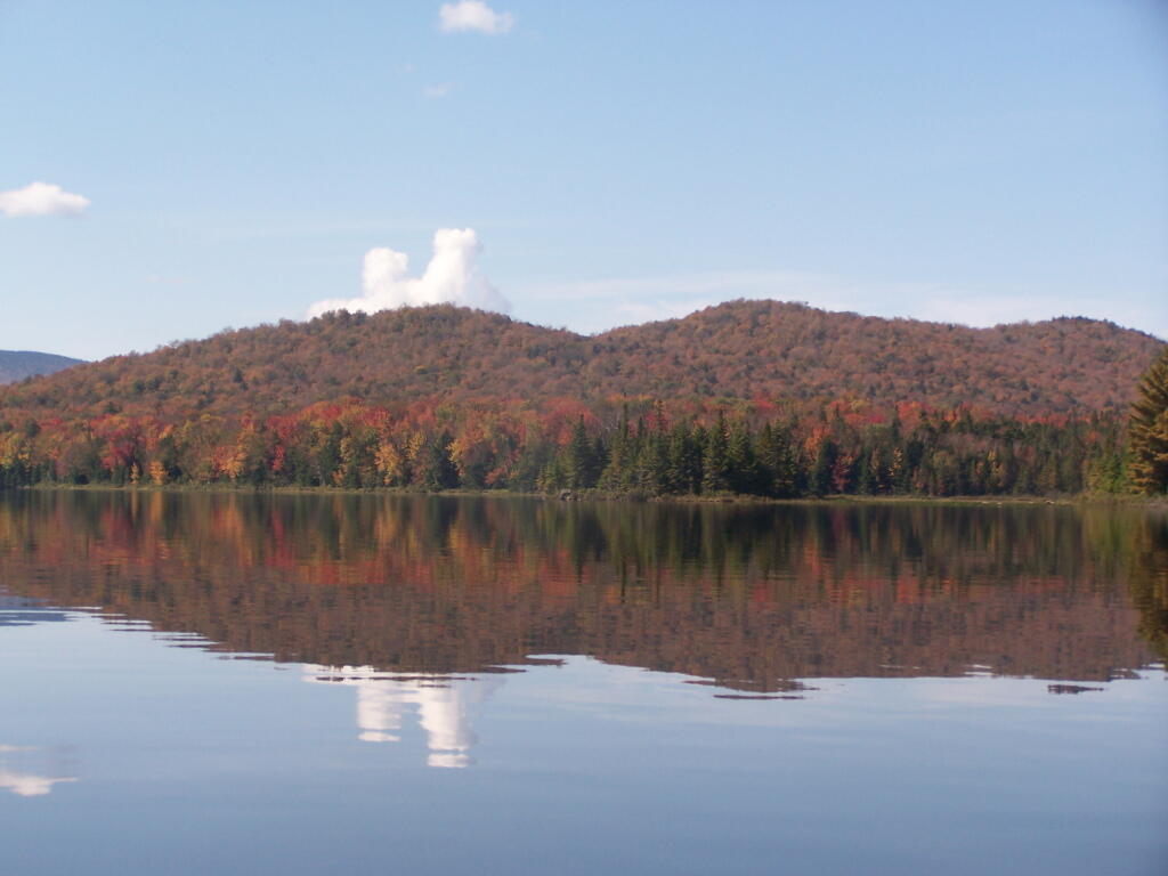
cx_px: 584
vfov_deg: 18.0
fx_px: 2767
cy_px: 438
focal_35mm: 82
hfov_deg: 23.8
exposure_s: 1/1000
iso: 80
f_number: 3.2
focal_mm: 13.7
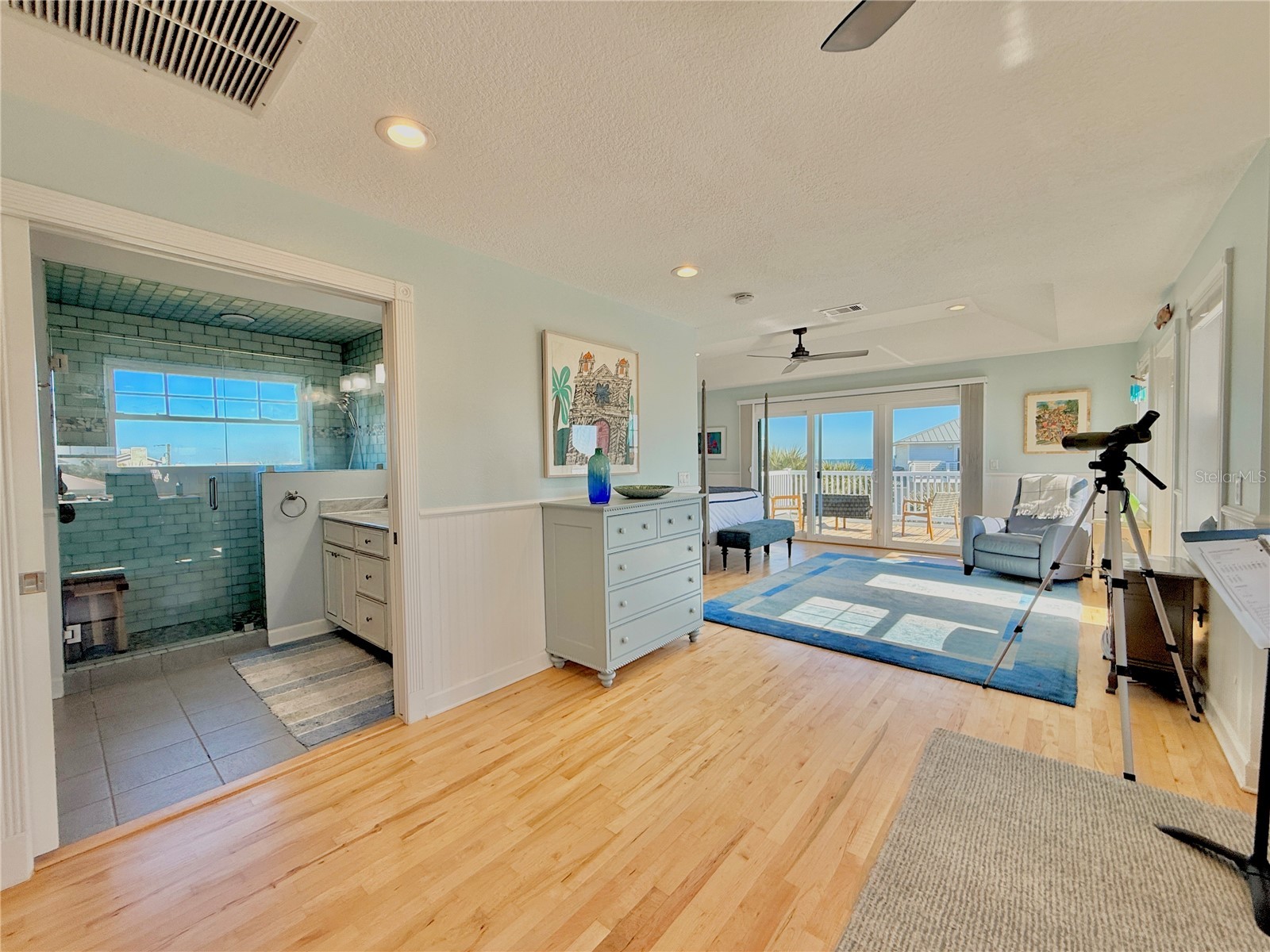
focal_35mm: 14
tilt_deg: -1.5
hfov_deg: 102.1
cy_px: 476
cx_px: 635
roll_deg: +0.6
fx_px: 514
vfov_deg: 85.7
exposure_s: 1/193
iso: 64
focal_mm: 2.22
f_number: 2.2
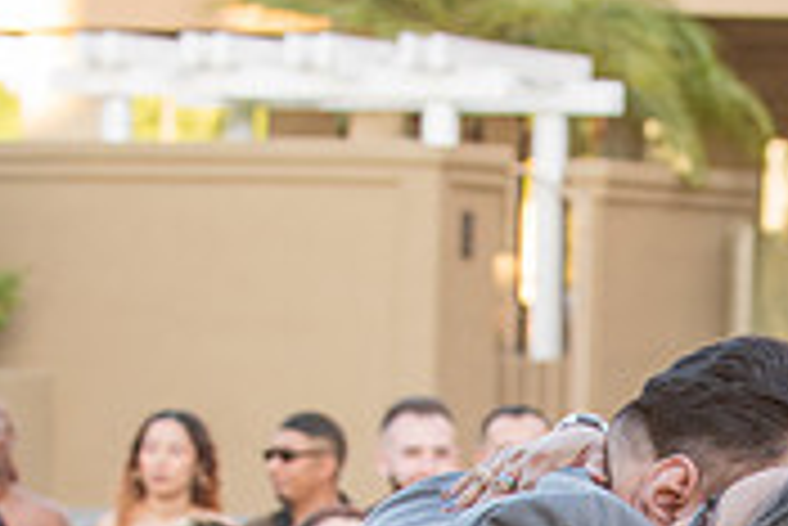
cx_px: 833
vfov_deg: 5.9
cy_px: 843
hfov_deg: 8.8
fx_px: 5082
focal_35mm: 232
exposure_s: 1/320
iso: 800
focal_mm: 70
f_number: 4
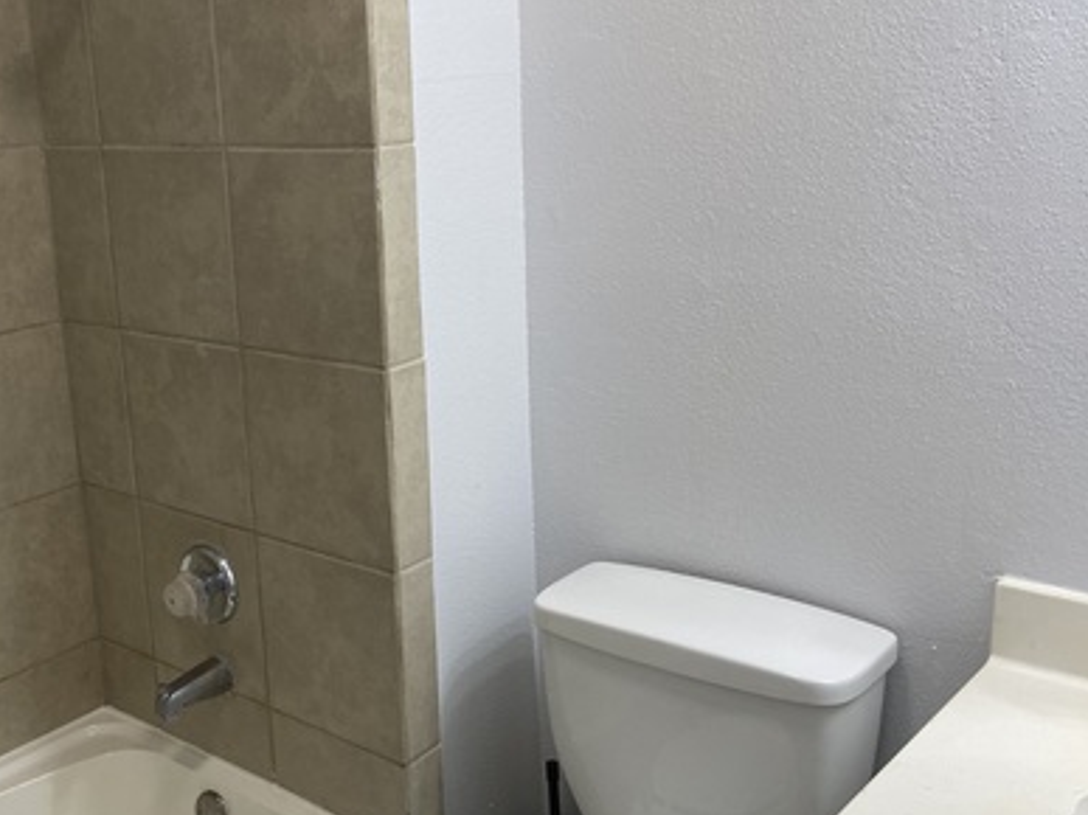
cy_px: 424
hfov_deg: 43.3
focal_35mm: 43
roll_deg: +4.1
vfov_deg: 33.6
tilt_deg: -13.4
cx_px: 374
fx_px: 1351
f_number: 1.8
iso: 80
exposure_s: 1/120
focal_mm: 4.25
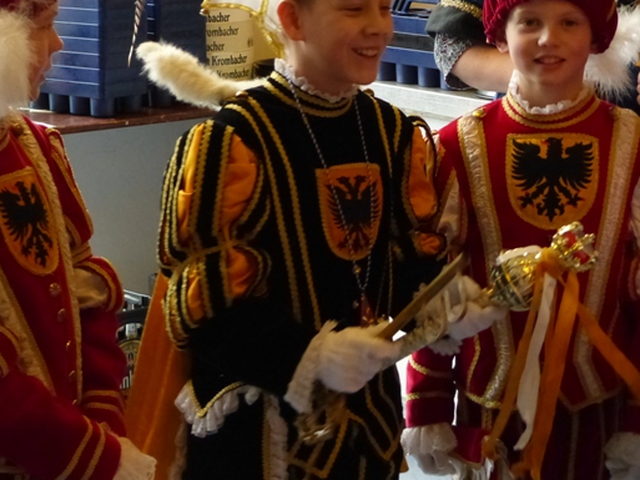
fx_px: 2164
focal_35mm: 117
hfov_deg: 16.8
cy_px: 108
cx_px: 251
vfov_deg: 12.6
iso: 800
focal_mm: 13.5
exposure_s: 1/125
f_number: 2.8
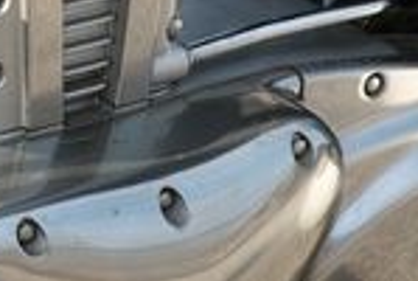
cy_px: -89
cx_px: 25
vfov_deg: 6.8
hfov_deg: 10.2
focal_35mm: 201
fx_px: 2338
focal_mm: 50
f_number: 6.3
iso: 100
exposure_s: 1/200
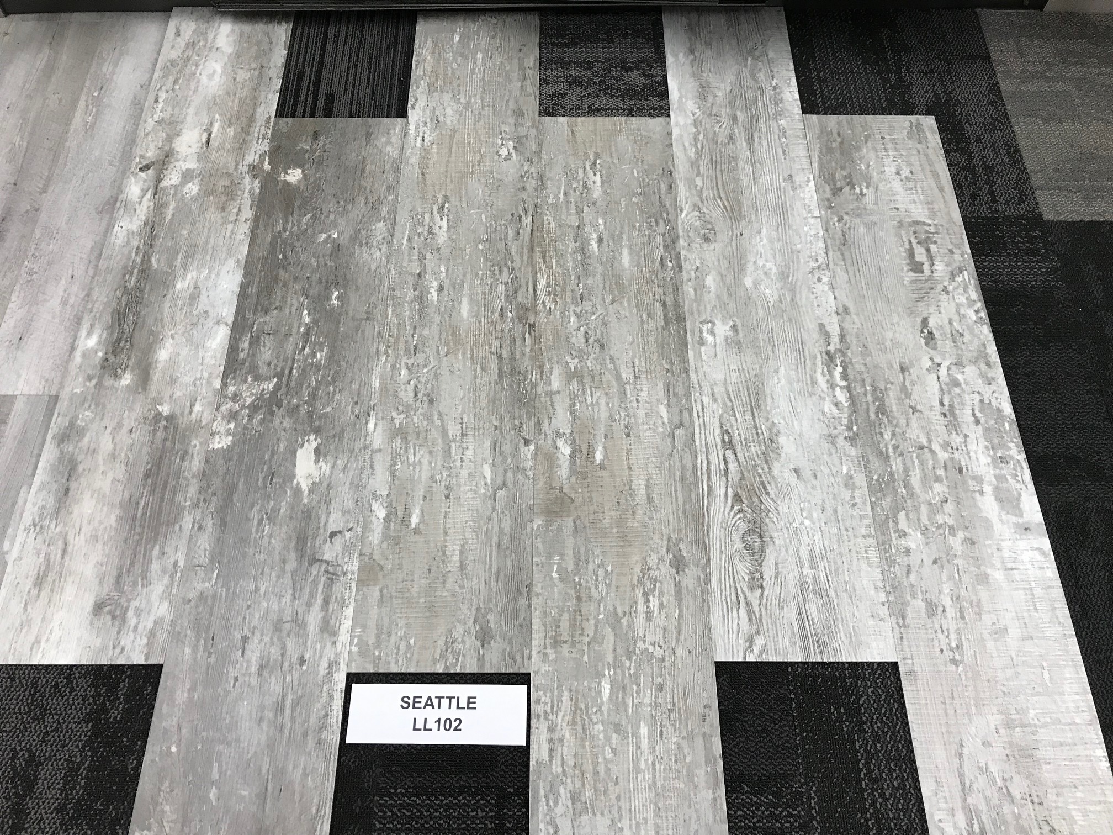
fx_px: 900
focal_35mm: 28
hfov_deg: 63.4
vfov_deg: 49.7
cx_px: 556
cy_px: 418
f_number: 1.8
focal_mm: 3.99
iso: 25
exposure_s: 1/30
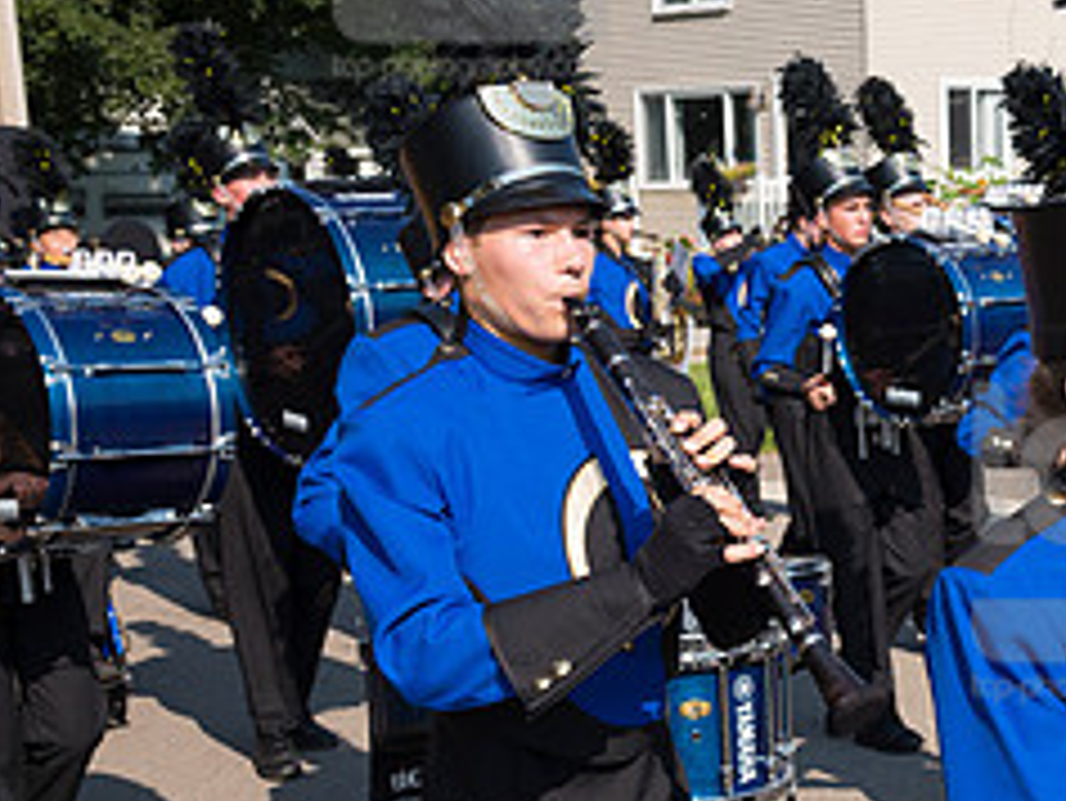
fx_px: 2465
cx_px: 1111
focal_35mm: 80
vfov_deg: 18.4
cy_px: 542
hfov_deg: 23.2
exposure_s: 1/800
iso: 320
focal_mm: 34
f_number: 6.3
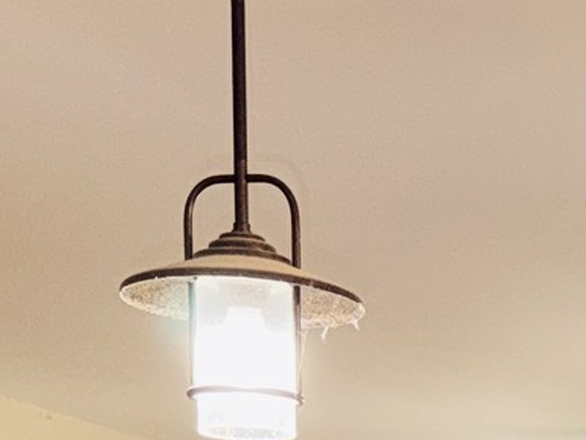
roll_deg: -0.5
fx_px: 2167
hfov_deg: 14.0
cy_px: 967
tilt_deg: -4.6
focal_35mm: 128
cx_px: 986
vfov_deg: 10.4
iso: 64
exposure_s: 1/17
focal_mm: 6.76
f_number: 1.78
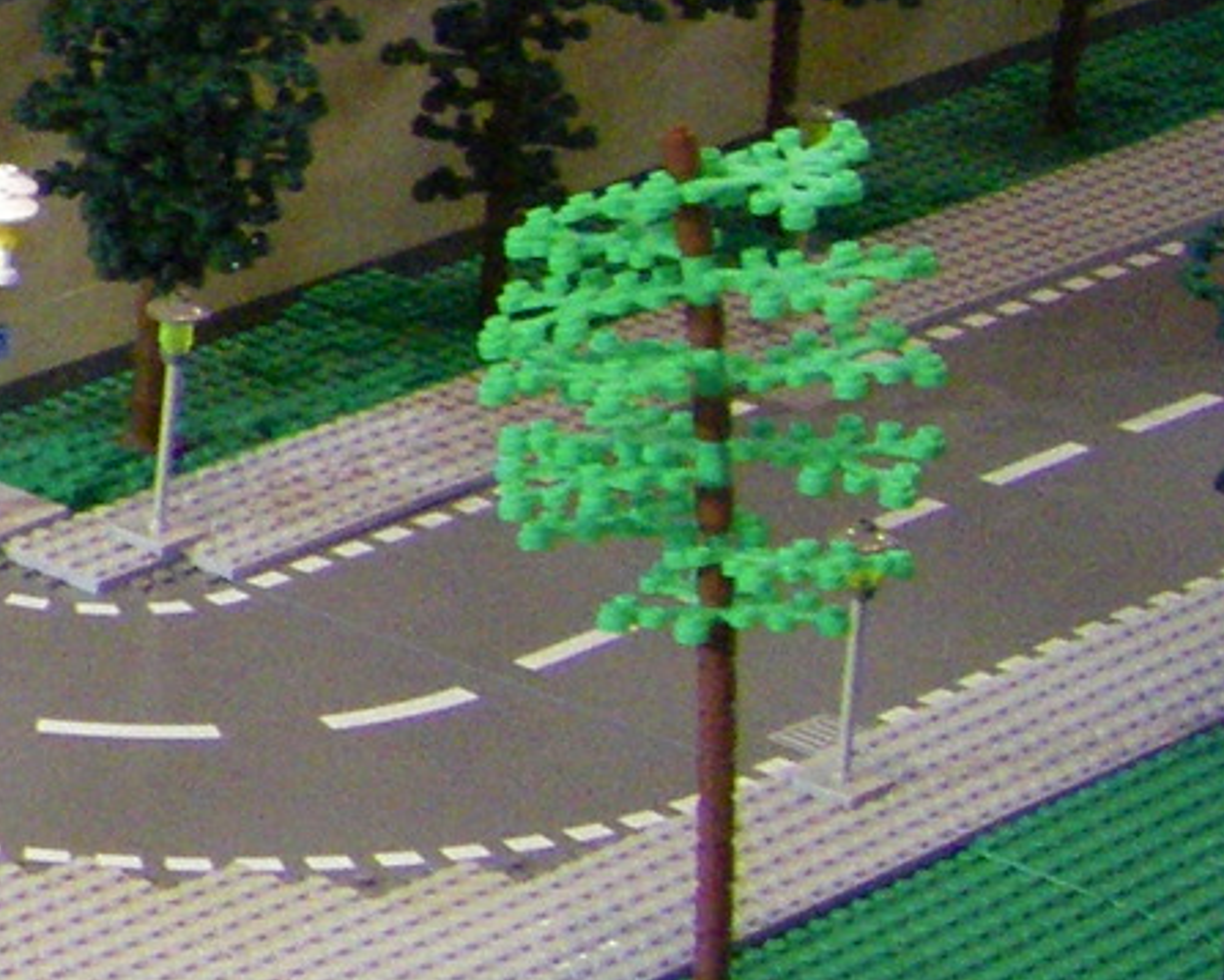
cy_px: -285
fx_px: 6922
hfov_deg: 9.0
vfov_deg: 8.0
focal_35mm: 191
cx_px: -1818
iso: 500
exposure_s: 1/50
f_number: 3.5
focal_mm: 6.3
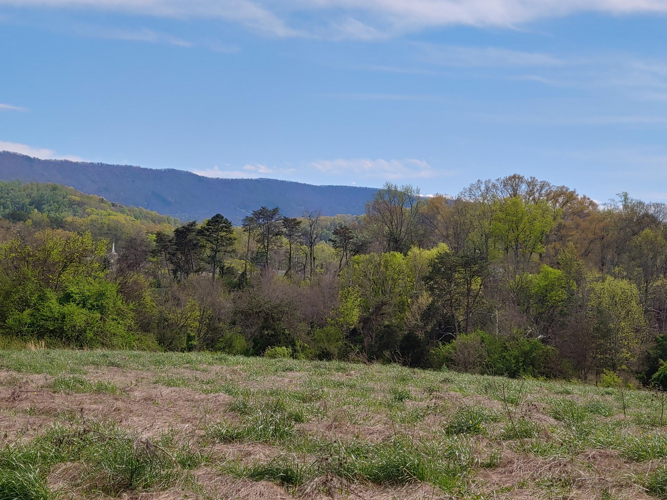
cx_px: 351
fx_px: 1272
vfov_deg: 22.3
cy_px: 241
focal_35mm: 66
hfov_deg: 29.4
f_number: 2.4
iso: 50
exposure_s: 1/752
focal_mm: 5.88
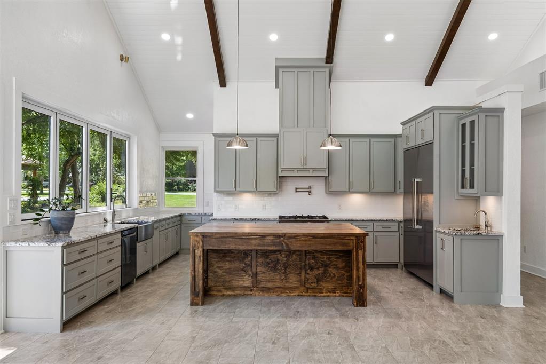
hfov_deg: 61.9
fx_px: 455
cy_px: 182
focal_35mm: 30
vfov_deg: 43.6
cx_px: 273
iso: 200
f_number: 8
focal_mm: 30
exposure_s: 1/40
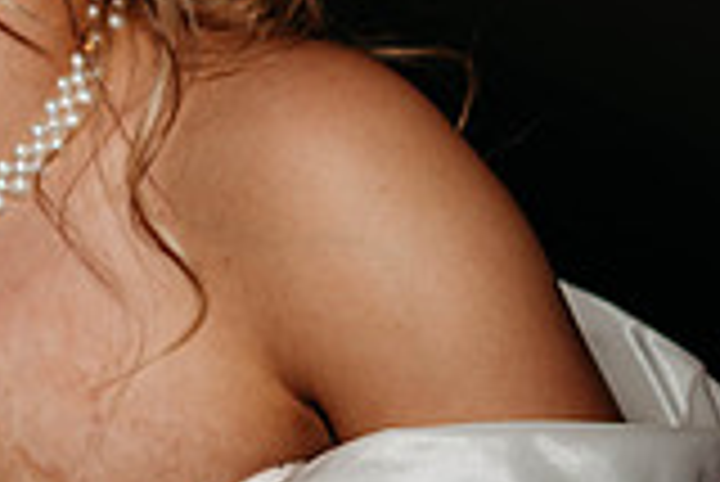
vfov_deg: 10.8
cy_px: 47
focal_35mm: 127
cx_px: -22
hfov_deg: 15.8
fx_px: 2542
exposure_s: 1/200
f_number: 1.8
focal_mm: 35
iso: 100
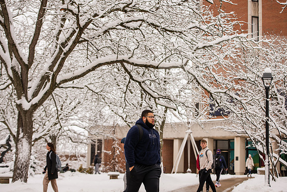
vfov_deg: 18.2
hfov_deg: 27.0
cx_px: 144
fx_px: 598
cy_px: 96
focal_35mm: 75
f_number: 3.5
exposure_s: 1/500
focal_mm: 75
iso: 160
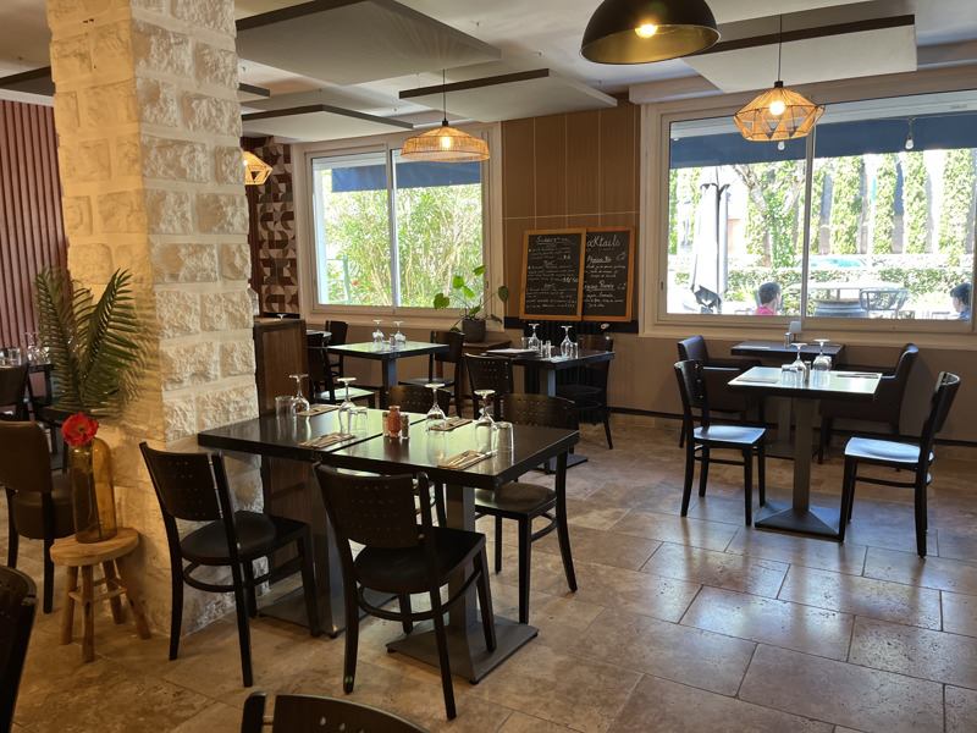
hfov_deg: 67.3
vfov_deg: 53.1
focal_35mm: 26
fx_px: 734
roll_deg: +1.1
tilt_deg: -7.8
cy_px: 366
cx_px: 488
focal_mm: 5.1
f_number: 1.6
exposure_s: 1/100
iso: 125
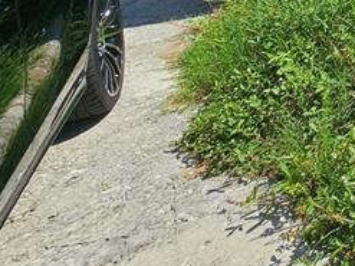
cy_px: -185
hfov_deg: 22.8
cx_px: 617
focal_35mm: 54
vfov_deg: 20.7
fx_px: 554
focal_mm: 2.2
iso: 50
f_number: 2.2
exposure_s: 1/3264
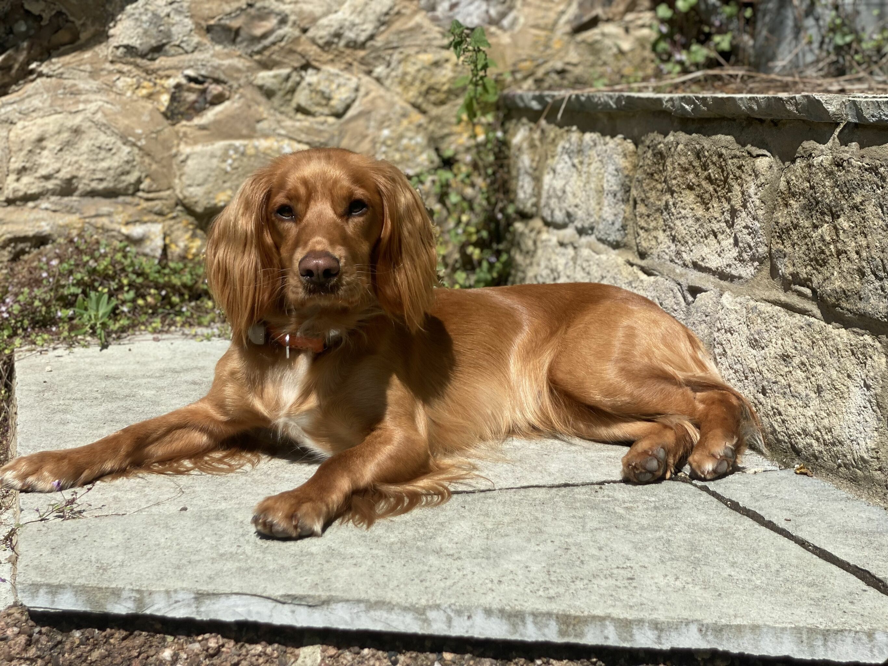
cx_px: 444
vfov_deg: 28.0
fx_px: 1334
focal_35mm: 52
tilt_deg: -9.4
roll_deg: -0.1
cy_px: 333
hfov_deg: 36.8
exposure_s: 1/1916
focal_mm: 6
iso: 20
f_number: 2
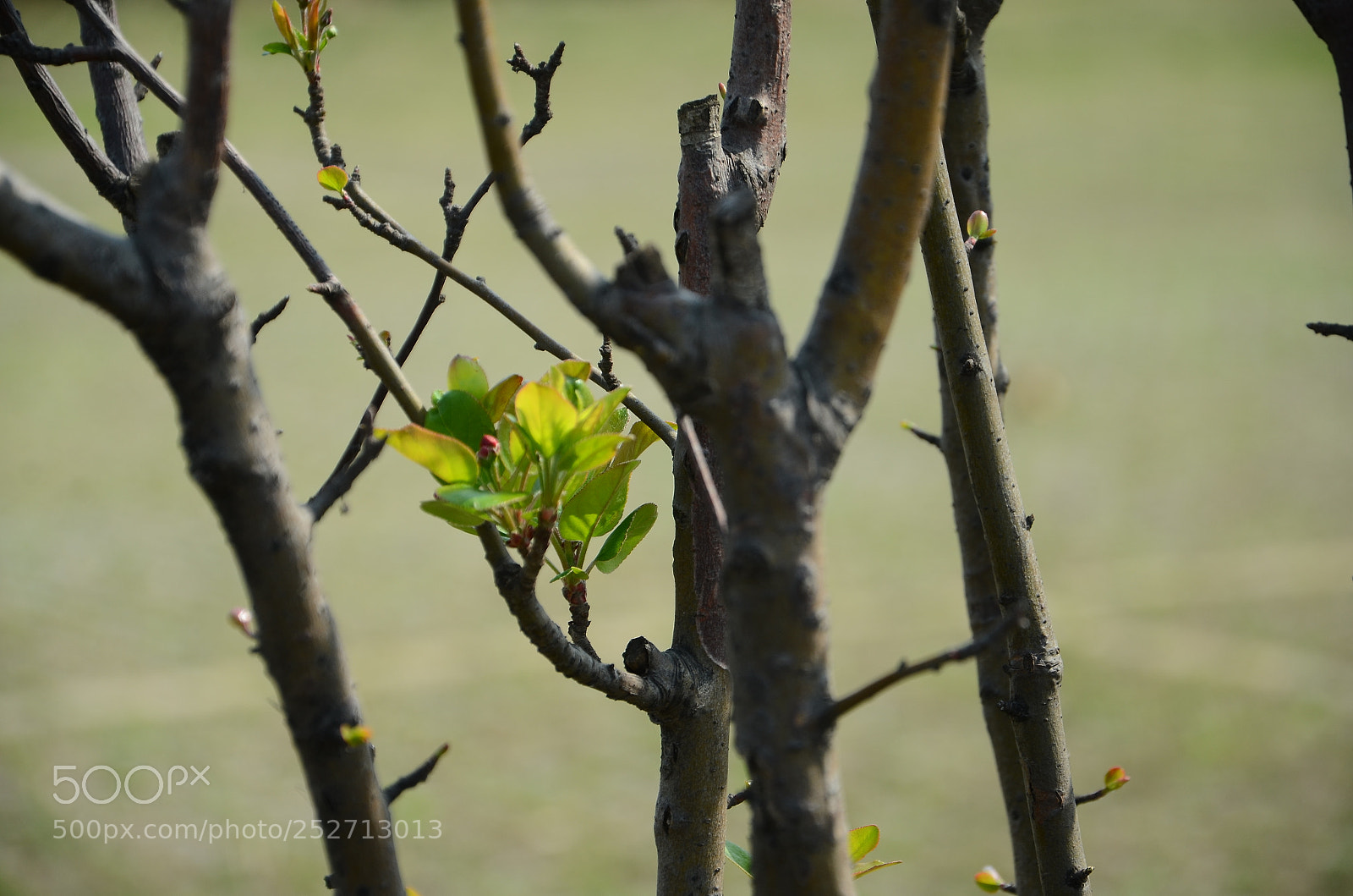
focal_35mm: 158
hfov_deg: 13.1
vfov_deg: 8.7
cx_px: 676
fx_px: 5906
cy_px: 448
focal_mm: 105
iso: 125
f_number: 5.6
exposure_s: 1/400
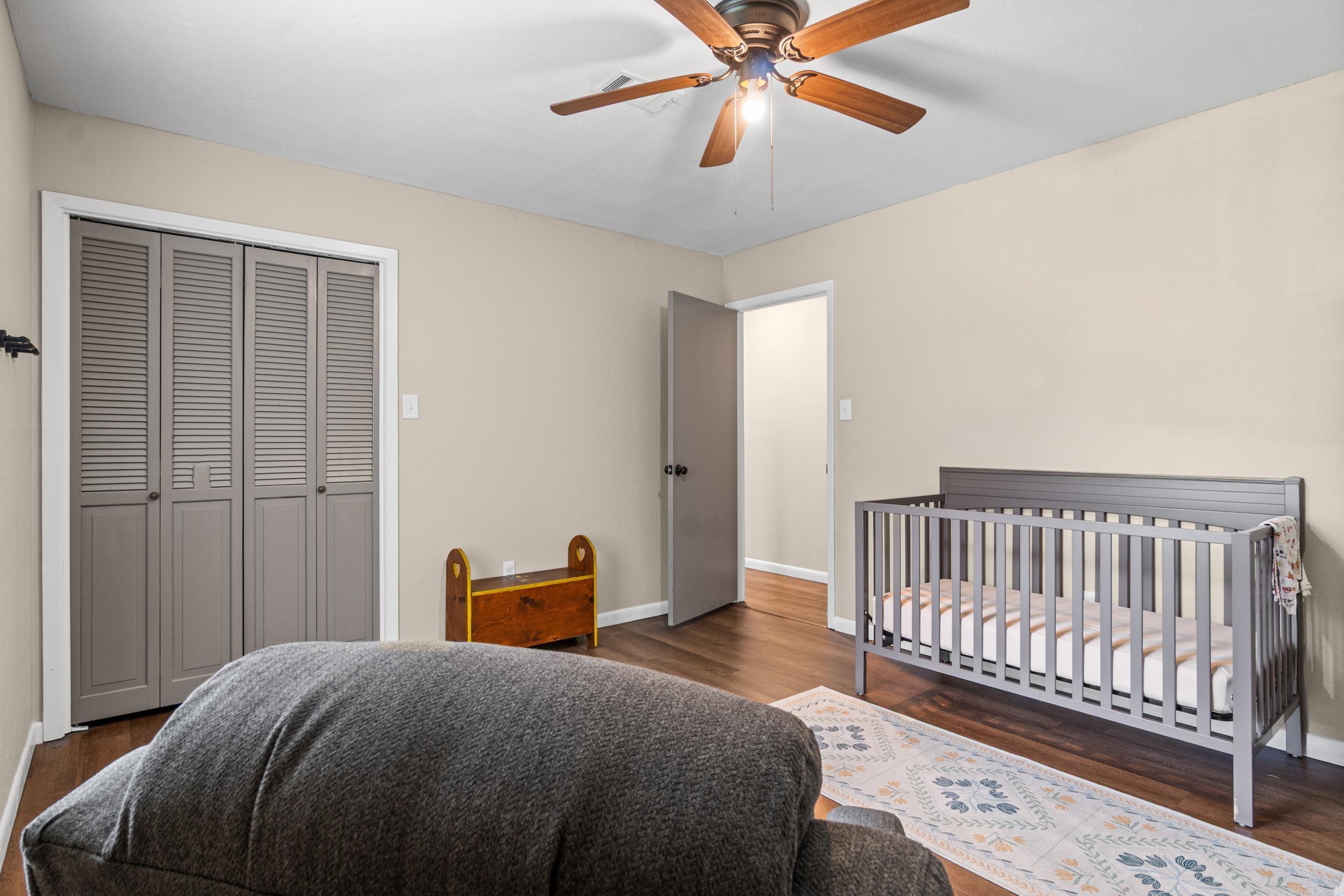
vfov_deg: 67.4
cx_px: 672
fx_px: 672
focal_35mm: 18
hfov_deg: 90.0
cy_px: 448
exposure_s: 2
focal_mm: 12
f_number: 9
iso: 250
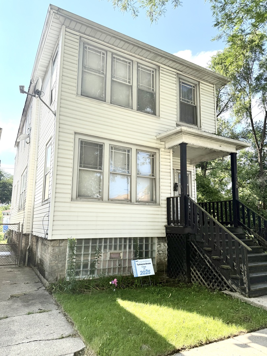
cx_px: 134
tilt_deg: +12.1
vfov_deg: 71.6
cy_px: 178
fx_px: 247
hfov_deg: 56.8
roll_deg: +1.3
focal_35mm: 24
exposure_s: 1/2801
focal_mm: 6.76
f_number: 1.78
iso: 100
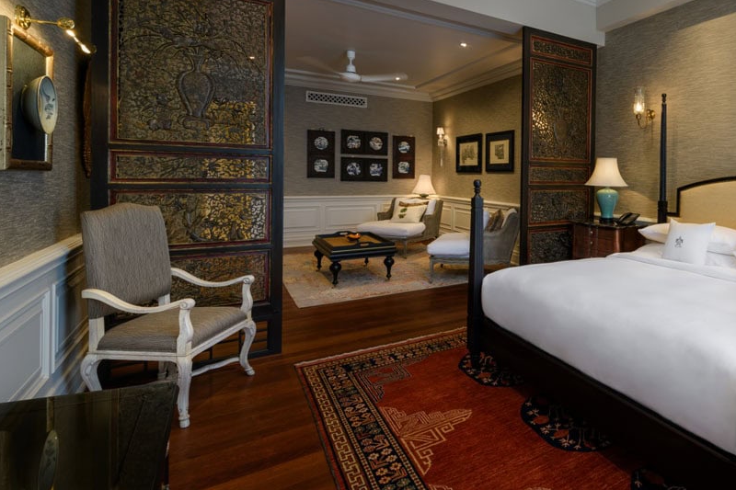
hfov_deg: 76.5
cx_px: 532
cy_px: 182
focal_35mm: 21
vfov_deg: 58.7
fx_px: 429
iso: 100
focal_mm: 14
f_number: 11
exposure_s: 1
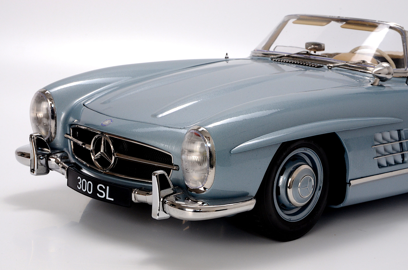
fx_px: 882
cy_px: 135
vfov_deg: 17.4
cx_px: 204
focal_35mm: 78
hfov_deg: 26.0
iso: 1000
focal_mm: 52
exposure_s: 1/40
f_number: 18
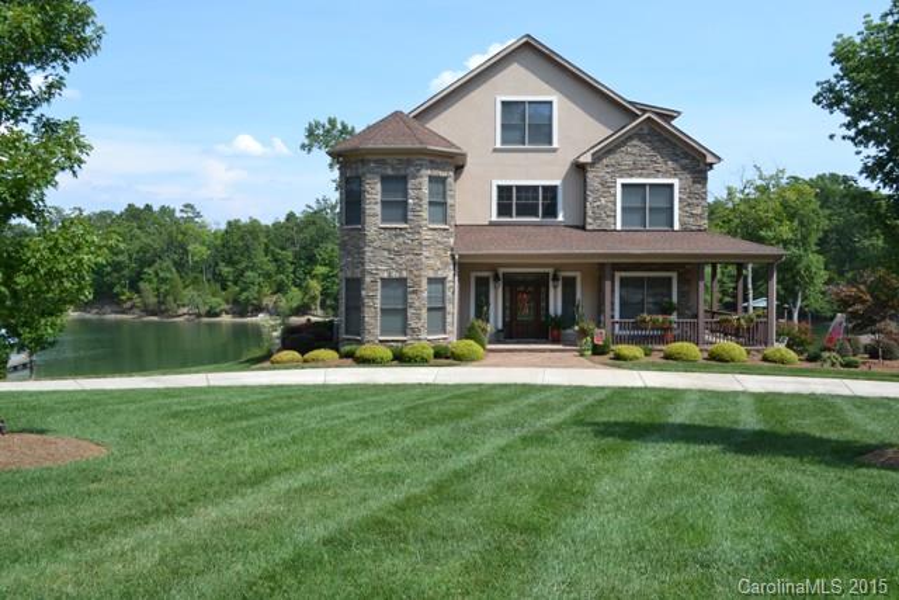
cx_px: 450
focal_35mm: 33
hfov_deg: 57.2
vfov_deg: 40.0
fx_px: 824
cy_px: 300
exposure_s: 1/250
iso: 100
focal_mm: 22
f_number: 7.1
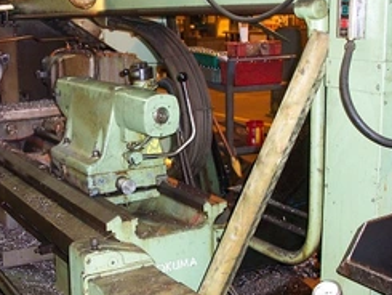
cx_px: 128
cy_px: 139
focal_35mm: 55
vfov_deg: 26.6
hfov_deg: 34.6
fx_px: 623
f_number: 2.8
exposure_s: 1/30
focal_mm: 7.5
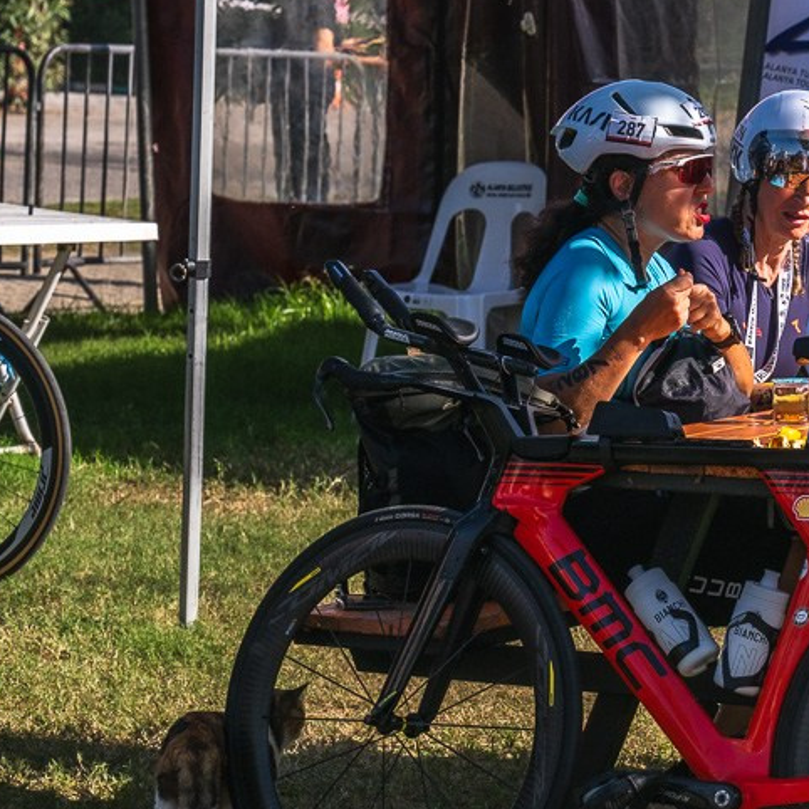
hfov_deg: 9.9
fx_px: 4654
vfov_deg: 9.9
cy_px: 293
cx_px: 807
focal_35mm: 176
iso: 320
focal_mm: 78
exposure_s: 1/1600
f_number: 6.3
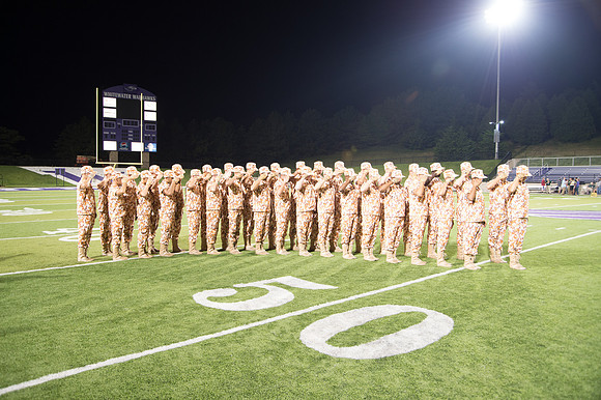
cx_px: 300
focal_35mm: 28
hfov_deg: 65.5
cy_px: 200
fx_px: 467
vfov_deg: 46.4
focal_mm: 28
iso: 1000
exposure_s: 1/25
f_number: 5
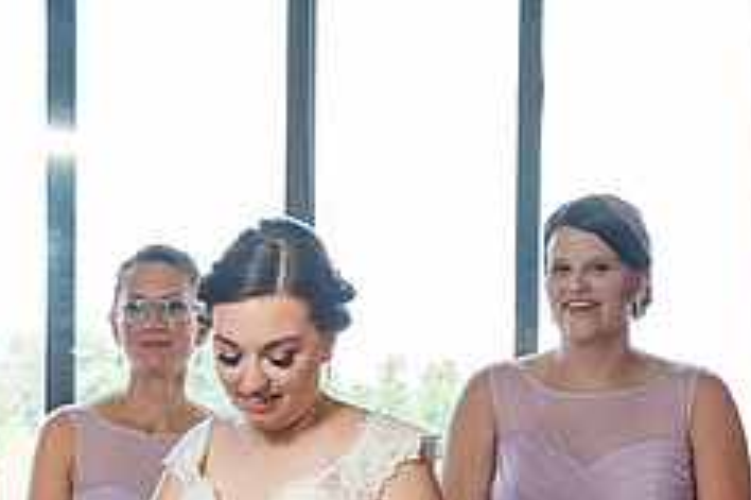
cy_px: 593
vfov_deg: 11.7
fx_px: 2397
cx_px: 352
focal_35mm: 115
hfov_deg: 17.8
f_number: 5.6
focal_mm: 44
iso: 1000
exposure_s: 1/200
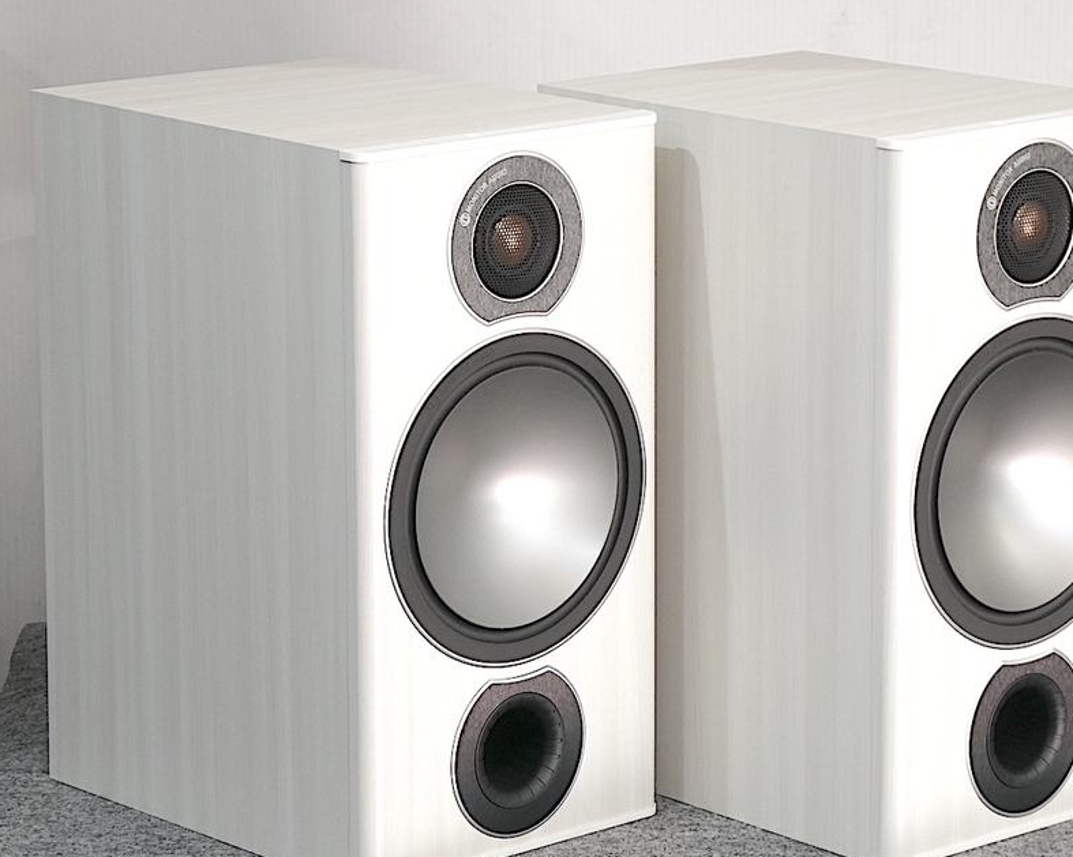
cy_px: 452
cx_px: 604
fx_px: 4349
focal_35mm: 137
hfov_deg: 14.1
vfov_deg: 11.3
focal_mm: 20.6
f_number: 5.1
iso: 100
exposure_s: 1/20
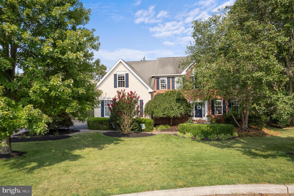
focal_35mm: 22
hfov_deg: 78.6
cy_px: 98
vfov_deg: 57.2
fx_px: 180
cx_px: 147
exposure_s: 1/240
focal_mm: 8.38
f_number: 2.8
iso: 100
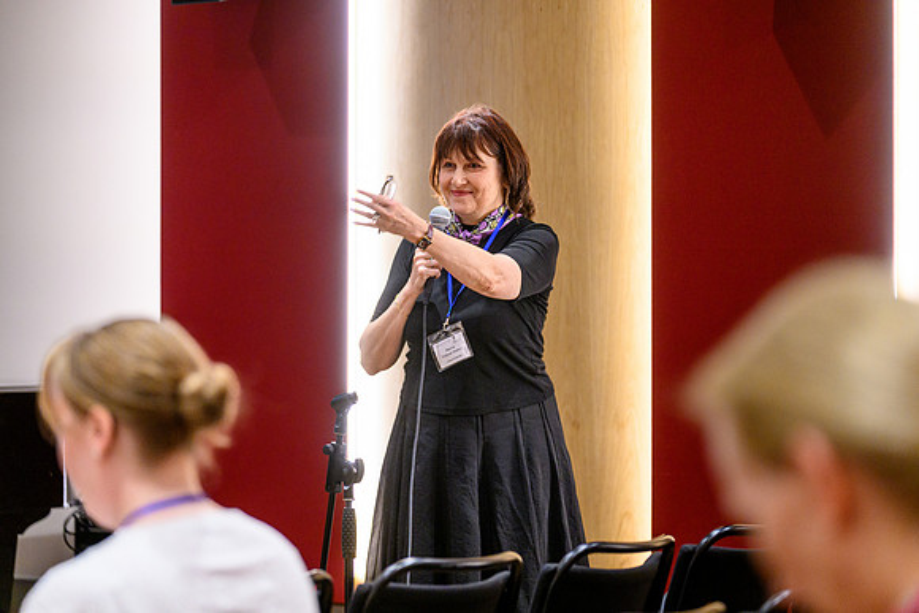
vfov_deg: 11.8
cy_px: 306
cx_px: 460
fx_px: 2978
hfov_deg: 17.5
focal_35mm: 117
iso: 2500
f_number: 2.7
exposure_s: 1/125
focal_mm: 116
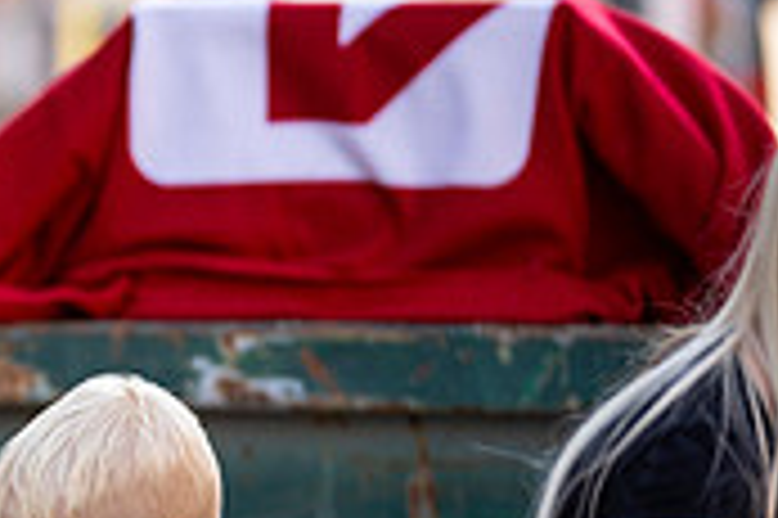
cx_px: -337
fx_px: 12889
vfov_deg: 2.3
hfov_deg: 3.4
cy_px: 552
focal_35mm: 597
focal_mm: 178
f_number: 2.8
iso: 100
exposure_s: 1/250
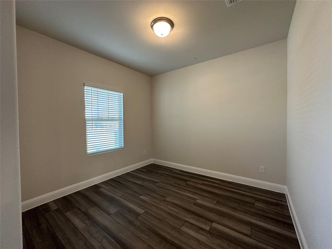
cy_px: 124
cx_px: 166
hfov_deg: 102.1
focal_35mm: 14
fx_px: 134
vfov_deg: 85.7
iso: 250
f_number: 2.2
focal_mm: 2.22
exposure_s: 1/120
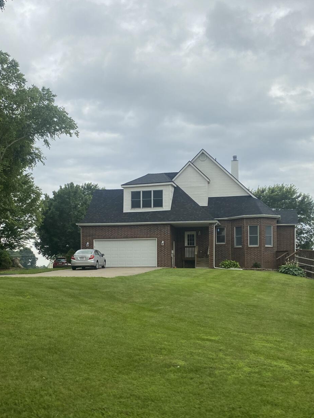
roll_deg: -2.2
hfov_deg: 34.3
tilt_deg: +0.1
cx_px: 138
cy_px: 259
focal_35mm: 42
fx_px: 508
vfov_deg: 44.5
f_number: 1.8
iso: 32
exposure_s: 1/363
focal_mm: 4.25
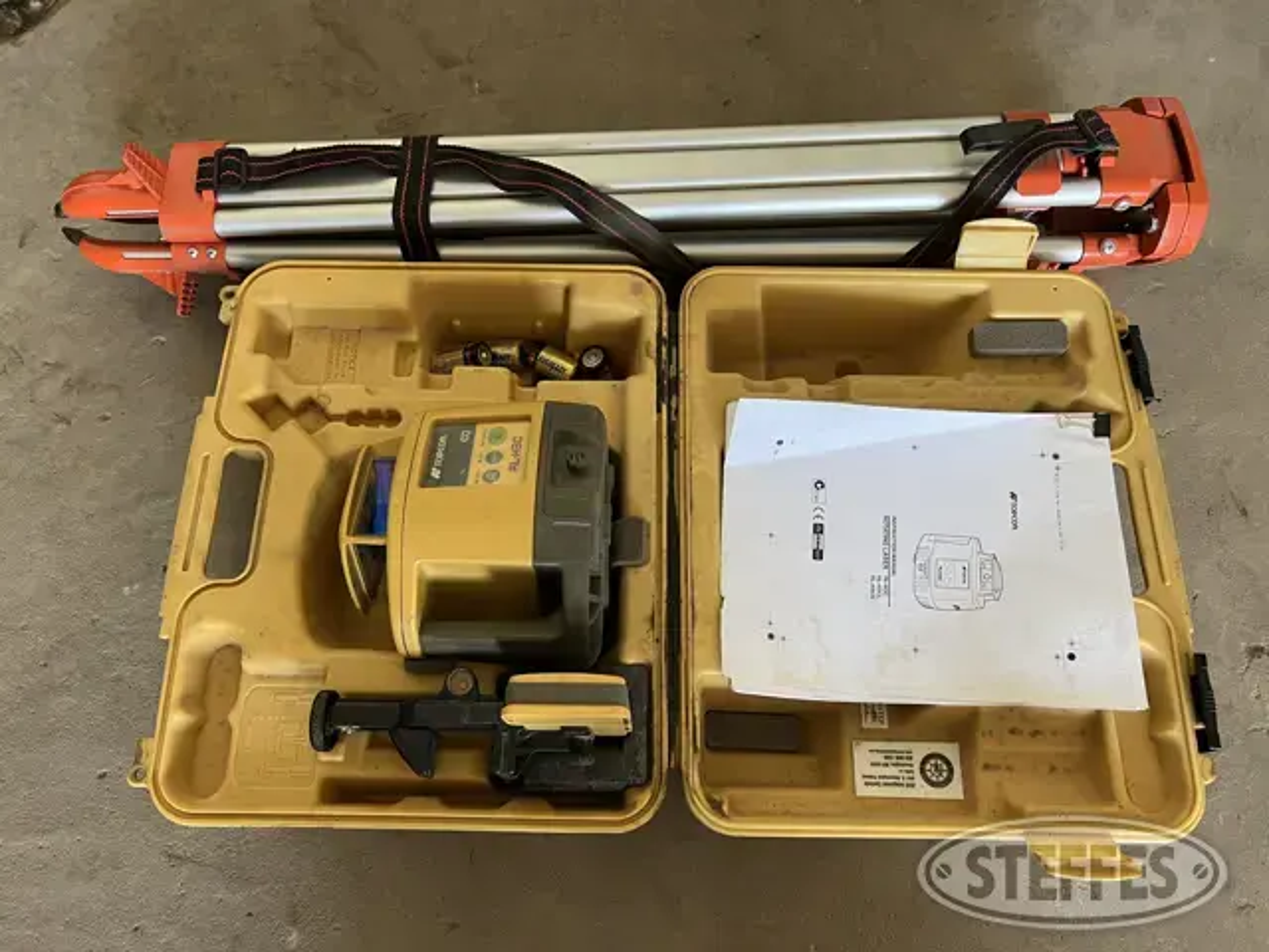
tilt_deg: -68.3
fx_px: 953
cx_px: 634
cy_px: 476
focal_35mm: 26
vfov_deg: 53.1
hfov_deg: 67.3
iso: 125
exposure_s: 1/68
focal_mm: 5.7
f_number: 1.5
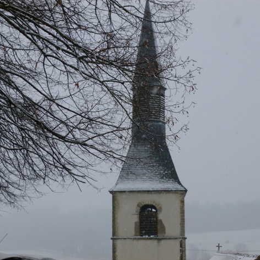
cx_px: 141
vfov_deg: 24.0
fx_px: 612
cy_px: 130
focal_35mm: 72
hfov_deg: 24.0
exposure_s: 1/400
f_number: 4.3
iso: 100
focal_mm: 10.7
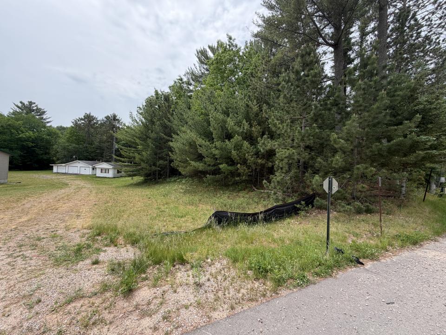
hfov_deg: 102.1
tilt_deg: -0.5
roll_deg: -4.0
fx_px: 180
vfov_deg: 85.7
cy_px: 168
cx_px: 223
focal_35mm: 14
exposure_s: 1/770
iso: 32
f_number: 2.2
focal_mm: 2.22
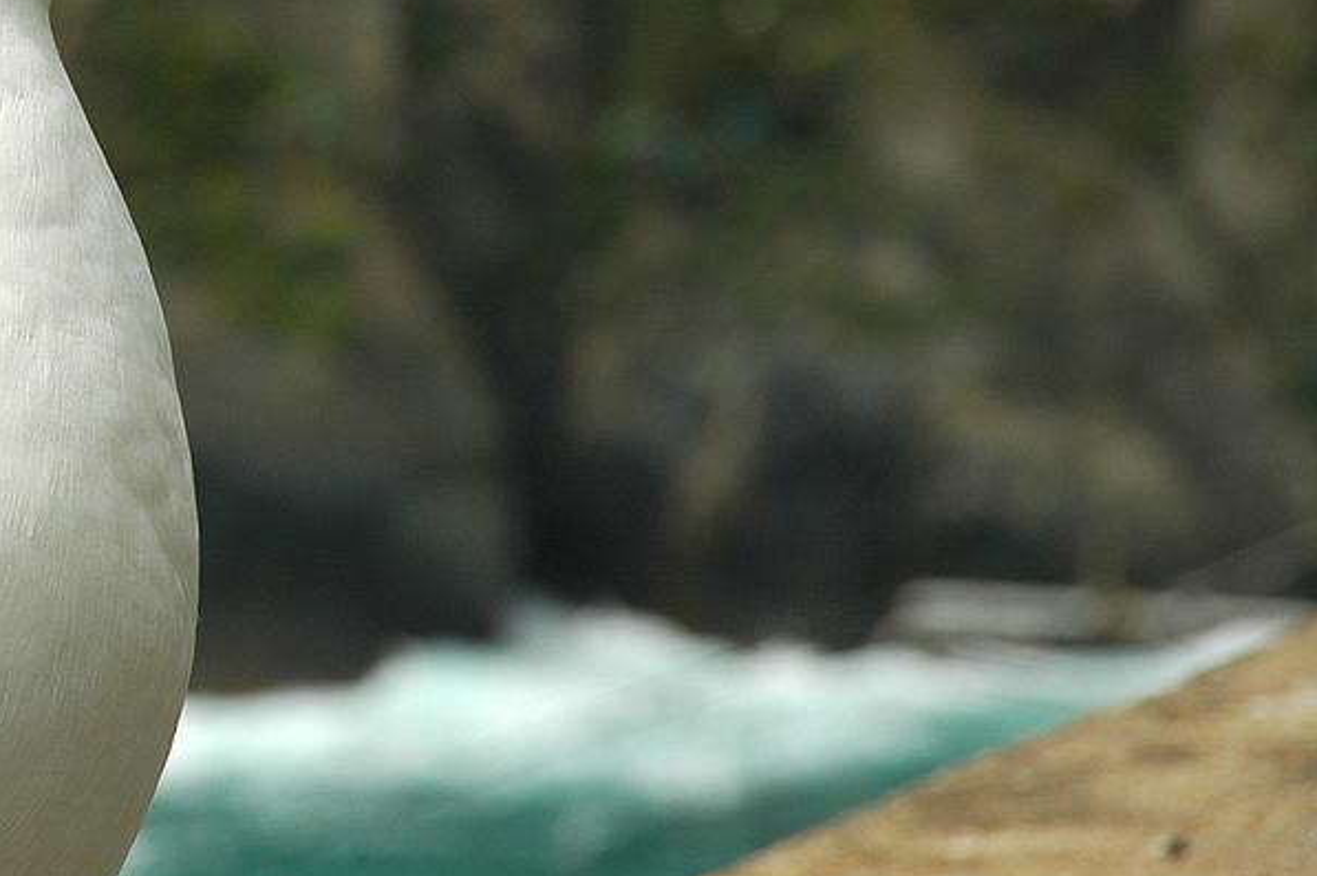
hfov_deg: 6.4
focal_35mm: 322
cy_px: 151
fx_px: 11765
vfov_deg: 4.3
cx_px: 190
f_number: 9
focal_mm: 125
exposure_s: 1/640
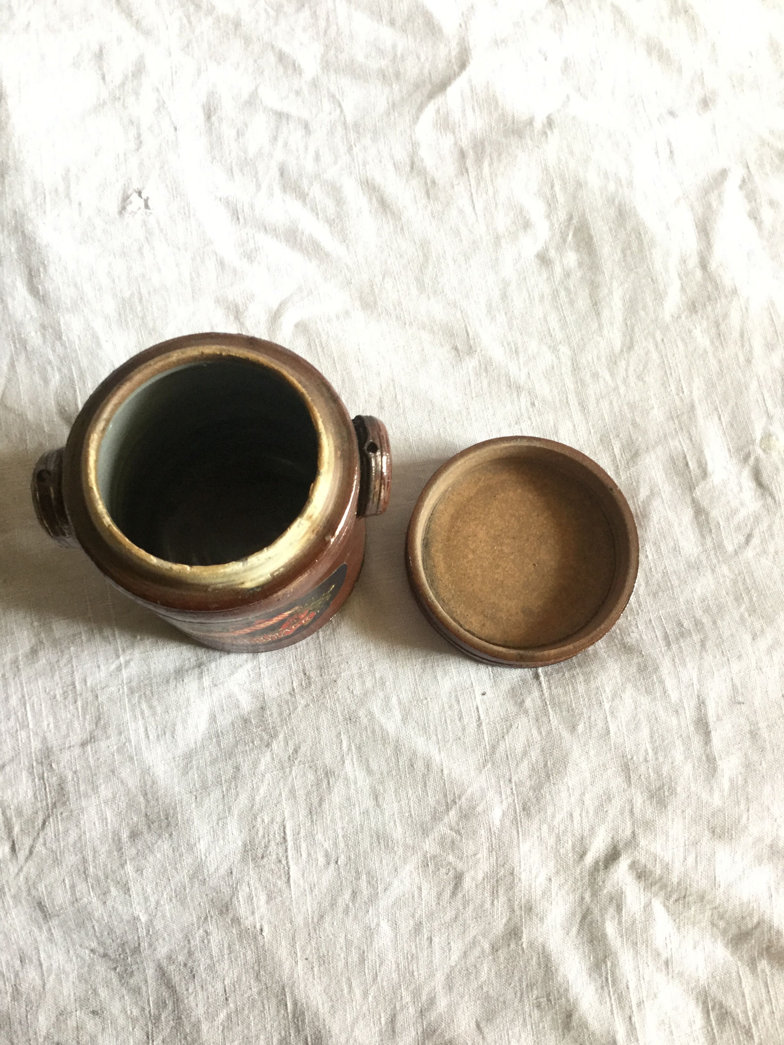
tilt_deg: -80.1
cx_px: 392
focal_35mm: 31
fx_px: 936
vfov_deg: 58.4
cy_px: 522
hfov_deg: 45.4
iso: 125
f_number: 2.4
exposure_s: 1/33
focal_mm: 3.3
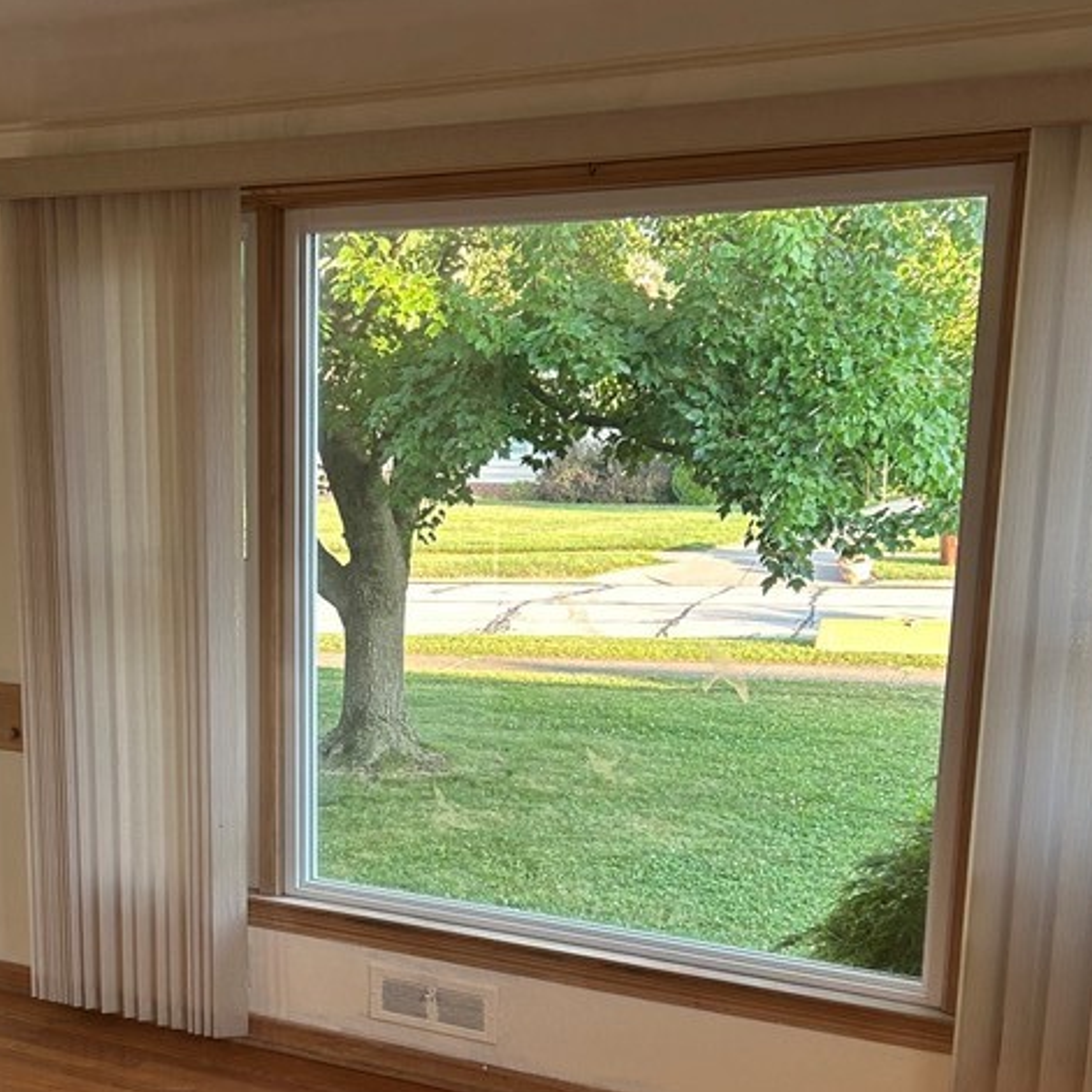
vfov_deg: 33.4
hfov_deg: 33.5
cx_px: 308
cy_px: 802
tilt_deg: -11.5
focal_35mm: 50
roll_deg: -0.3
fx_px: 1785
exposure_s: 1/121
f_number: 1.5
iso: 100
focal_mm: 5.7
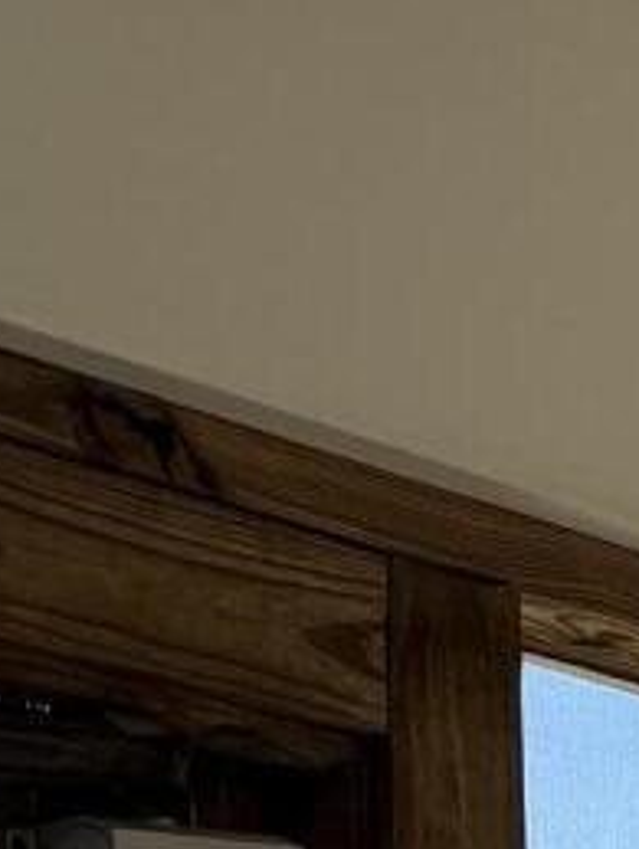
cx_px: 1829
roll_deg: +1.2
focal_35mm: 185
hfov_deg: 7.3
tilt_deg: +3.2
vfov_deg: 10.2
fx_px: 4542
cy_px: 1432
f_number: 1.78
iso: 100
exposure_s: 1/1618
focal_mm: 6.76
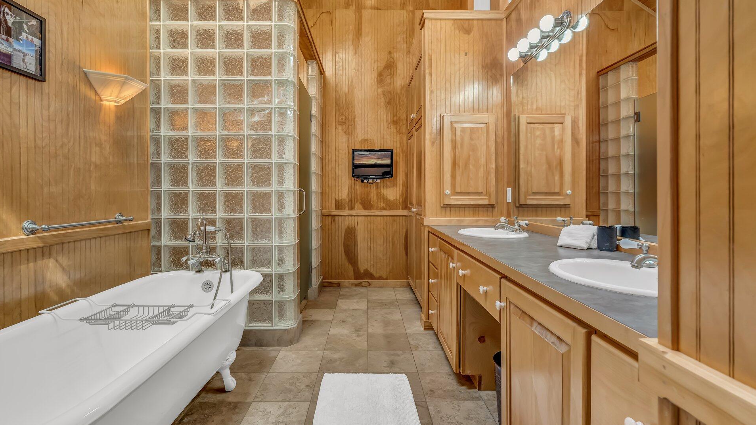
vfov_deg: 61.0
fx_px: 361
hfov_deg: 92.6
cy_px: 200
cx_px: 371
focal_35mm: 18
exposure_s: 1/13
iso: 640
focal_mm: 16
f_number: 8
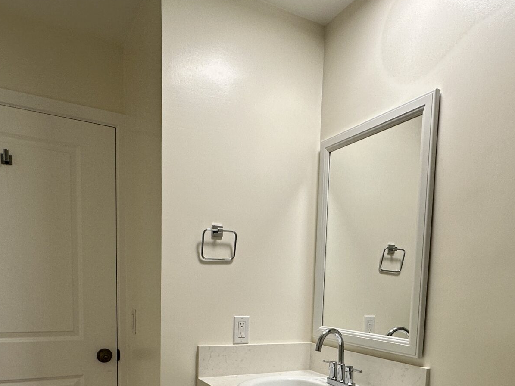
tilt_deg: -4.8
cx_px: 291
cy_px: 332
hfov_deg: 59.8
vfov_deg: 43.6
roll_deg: -2.0
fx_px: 446
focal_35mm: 30
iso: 100
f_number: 2.2
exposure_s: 1/120
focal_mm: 2.22
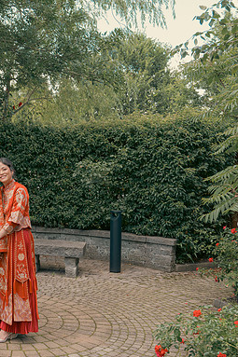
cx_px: -30
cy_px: 179
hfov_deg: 24.9
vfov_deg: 39.6
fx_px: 496
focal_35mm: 50
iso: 400
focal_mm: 33
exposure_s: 1/160
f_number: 5.6
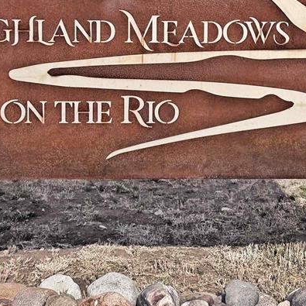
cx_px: 202
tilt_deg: -4.4
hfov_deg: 18.4
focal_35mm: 94
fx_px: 940
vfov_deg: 18.2
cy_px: 36
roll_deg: -0.1
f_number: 1.78
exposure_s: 1/3759
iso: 80
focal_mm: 6.76
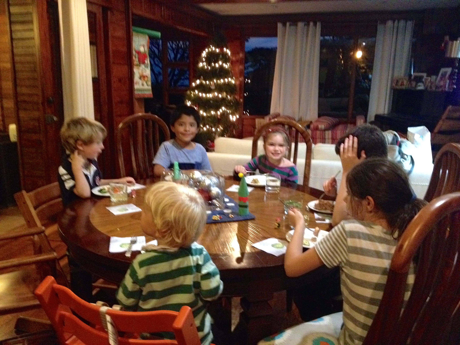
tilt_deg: -11.9
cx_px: 230
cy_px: 172
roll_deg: +0.2
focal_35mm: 35
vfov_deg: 40.7
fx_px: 465
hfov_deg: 52.6
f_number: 2.4
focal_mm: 4.28
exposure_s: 1/15
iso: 800
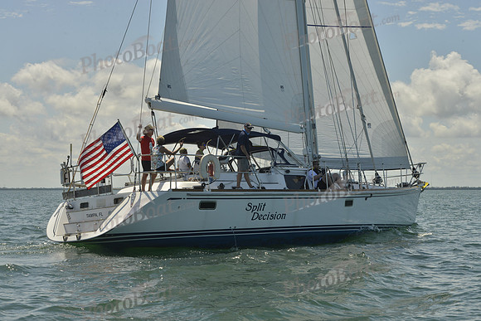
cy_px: 160
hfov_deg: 28.8
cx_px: 240
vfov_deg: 19.5
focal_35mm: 70
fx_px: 935
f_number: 14
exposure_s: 1/500
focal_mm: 70
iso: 280
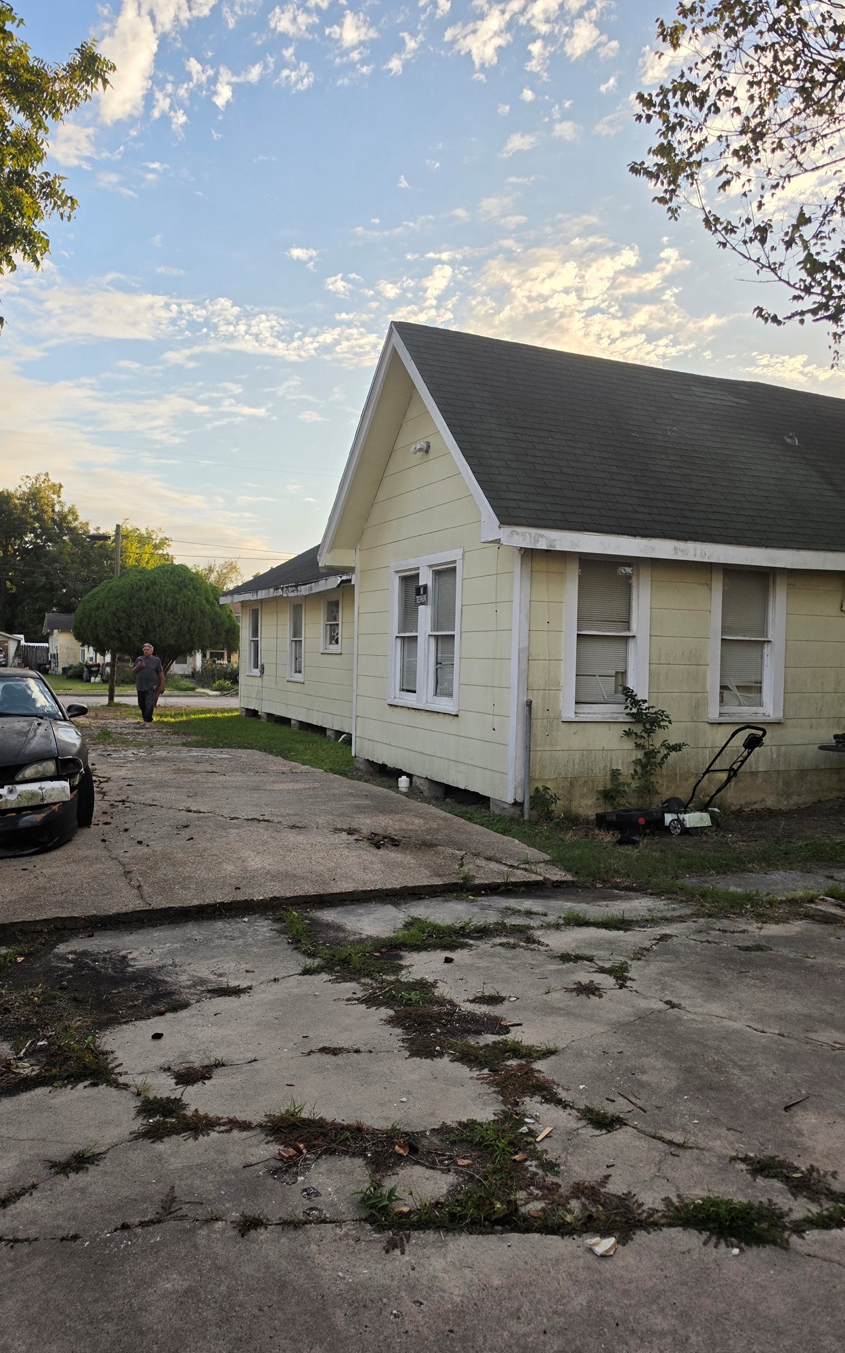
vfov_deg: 72.5
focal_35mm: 25
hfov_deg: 49.2
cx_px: 391
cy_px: 691
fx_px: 921
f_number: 1.4
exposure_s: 1/3798
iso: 64
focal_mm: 6.5
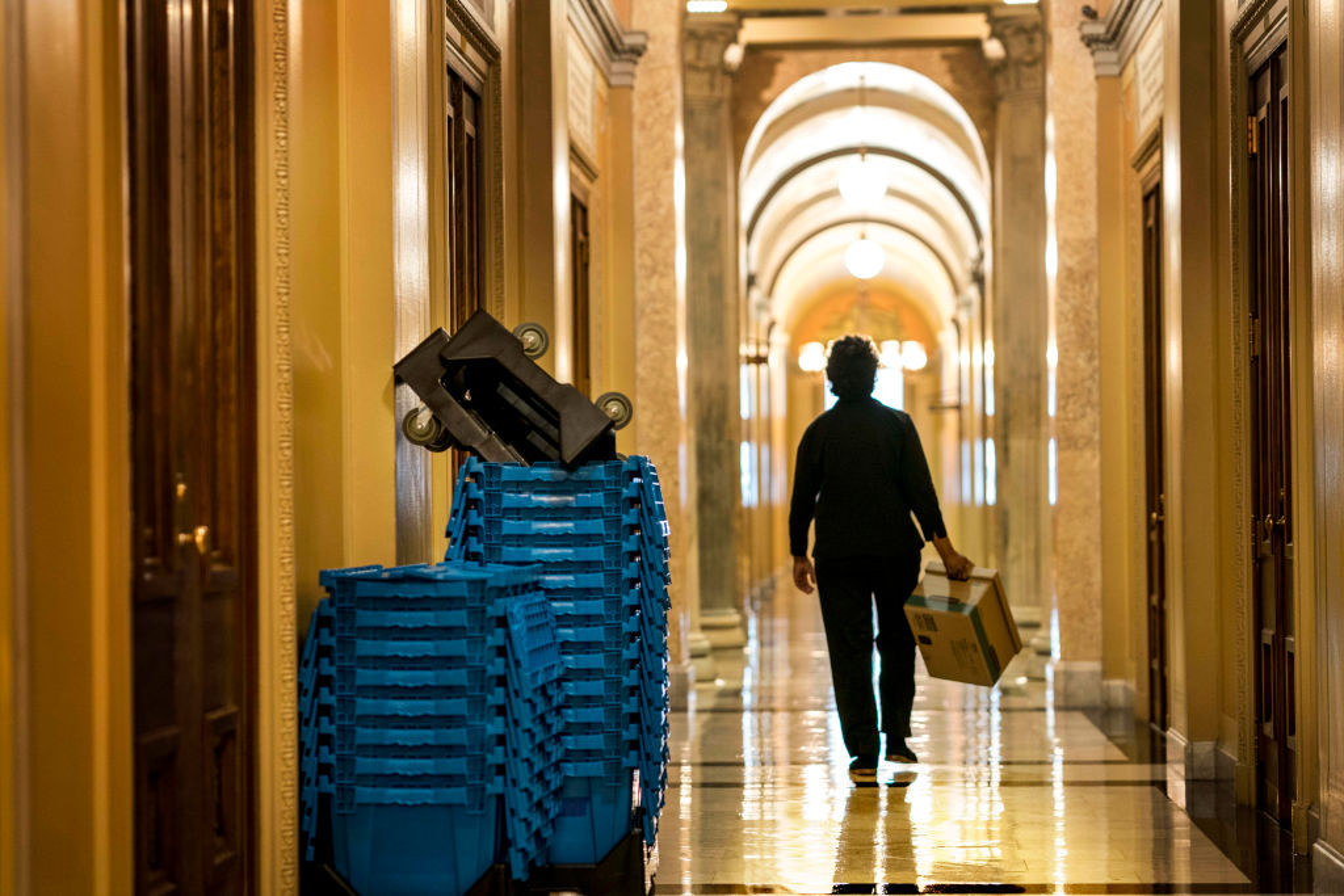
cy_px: 448
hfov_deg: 23.9
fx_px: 3174
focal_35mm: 85
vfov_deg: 16.1
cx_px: 672
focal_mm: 85
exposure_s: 1/160
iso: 1600
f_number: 2
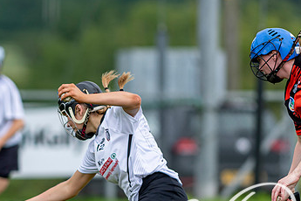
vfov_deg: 1.4
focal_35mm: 994
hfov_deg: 2.1
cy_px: 147
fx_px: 8310
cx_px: 40
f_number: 2.8
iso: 125
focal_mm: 300
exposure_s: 1/1000
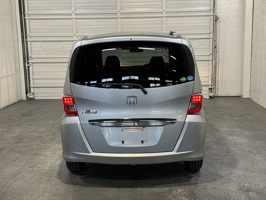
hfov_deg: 39.7
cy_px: 100
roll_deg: +0.4
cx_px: 133
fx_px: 369
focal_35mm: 48
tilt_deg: -9.3
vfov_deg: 30.3
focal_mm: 6.76
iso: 80
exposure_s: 1/60
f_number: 1.78
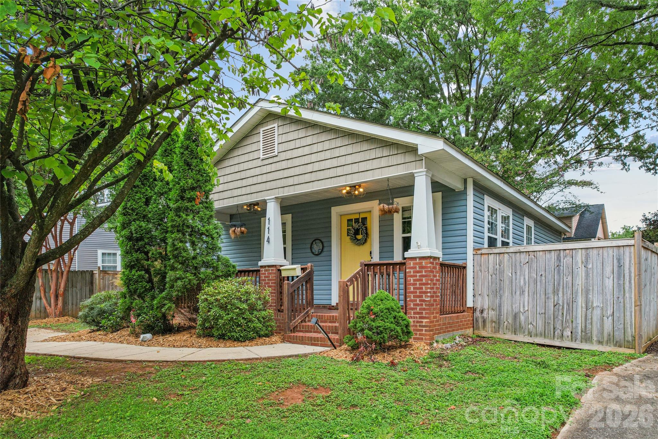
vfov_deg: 57.2
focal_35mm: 22
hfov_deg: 78.6
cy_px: 220
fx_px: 402
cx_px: 329
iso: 100
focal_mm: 8.4
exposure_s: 1/30
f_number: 2.8
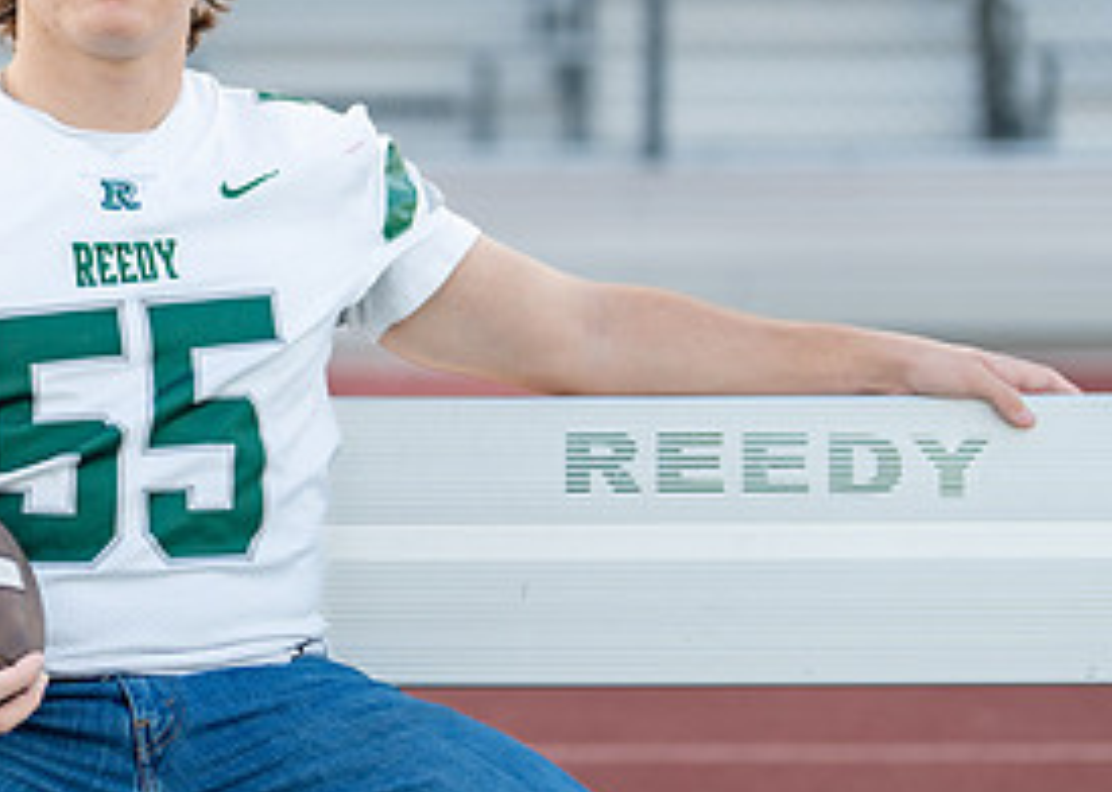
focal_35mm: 119
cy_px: 295
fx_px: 3755
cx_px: 161
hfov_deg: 16.7
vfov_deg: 12.0
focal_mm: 50
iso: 100
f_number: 1.2
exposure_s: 1/800
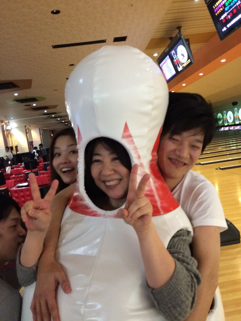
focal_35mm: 29
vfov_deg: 61.7
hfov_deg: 48.2
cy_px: 160
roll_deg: +8.8
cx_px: 120
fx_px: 269
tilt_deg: -5.4
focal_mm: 4.15
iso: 320
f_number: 2.2
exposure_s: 1/20
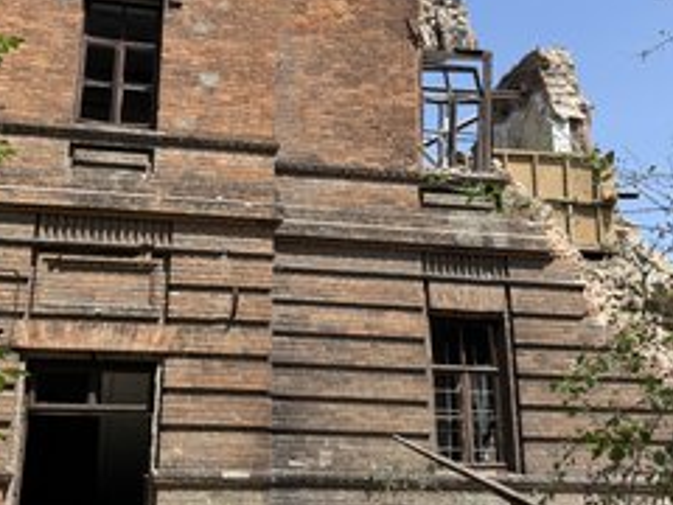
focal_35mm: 40
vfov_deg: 35.7
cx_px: 250
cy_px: 180
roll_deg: -1.8
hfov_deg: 46.4
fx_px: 778
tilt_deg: +19.1
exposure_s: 1/2959
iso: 80
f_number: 1.78
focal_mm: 6.76
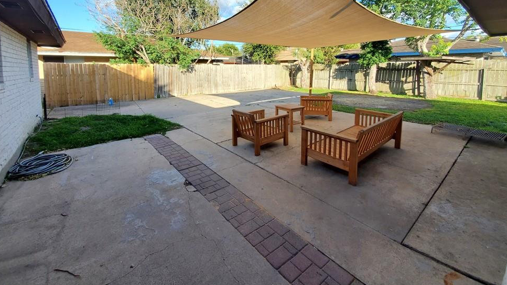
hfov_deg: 103.0
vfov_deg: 68.1
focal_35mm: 15
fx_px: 202
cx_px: 246
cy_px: 90
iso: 50
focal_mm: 1.8
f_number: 2.2
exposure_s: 1/392
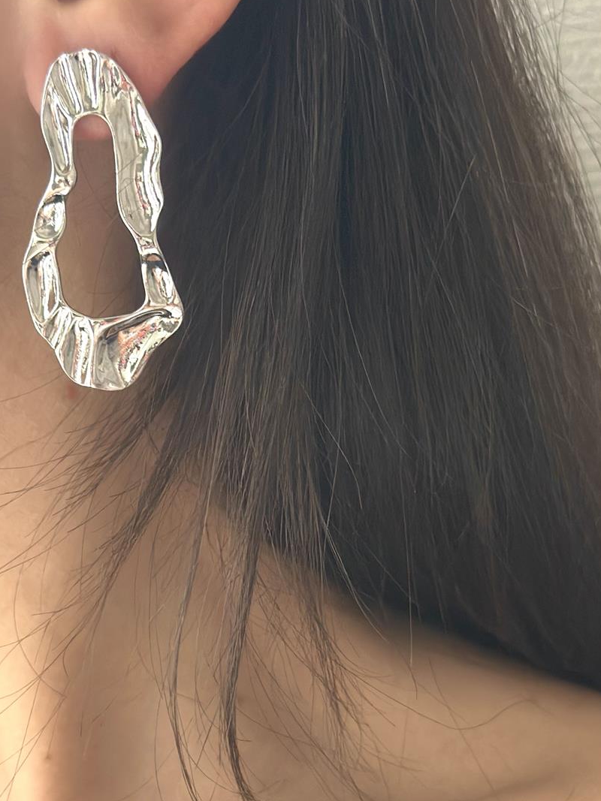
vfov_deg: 26.9
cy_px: 544
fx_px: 1667
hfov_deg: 20.4
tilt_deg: -5.6
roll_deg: +3.6
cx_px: 280
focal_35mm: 72
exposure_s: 1/40
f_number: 1.78
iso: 500
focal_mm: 6.86
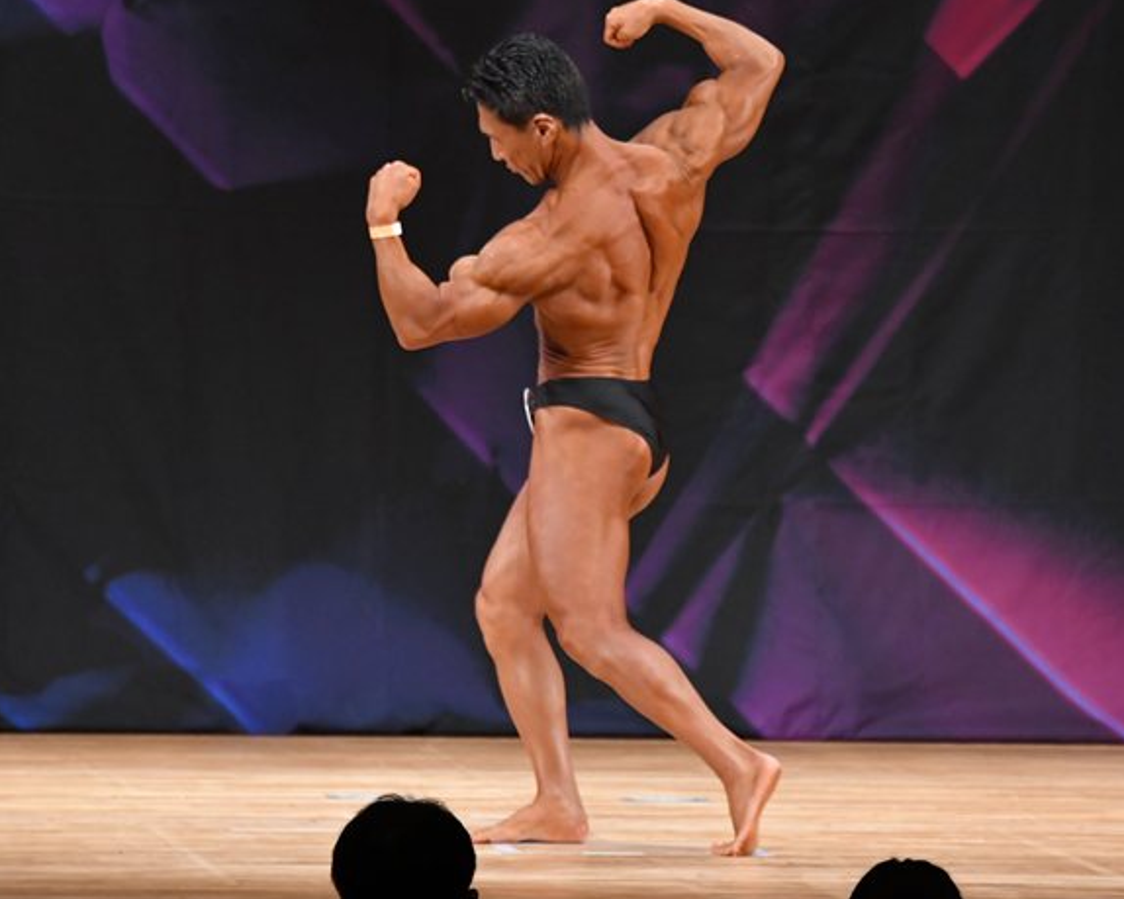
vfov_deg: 4.3
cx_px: 712
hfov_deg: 5.4
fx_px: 12007
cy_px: 435
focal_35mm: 361
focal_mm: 190
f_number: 5.6
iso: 3200
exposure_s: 1/400
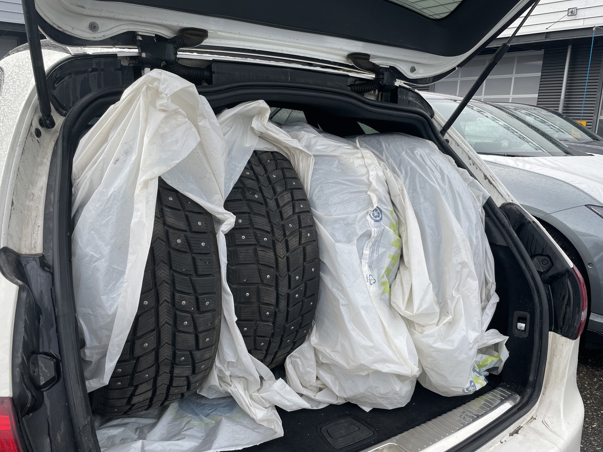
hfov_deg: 65.3
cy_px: 234
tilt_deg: -13.9
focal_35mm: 27
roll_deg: -1.4
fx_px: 470
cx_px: 297
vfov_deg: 51.3
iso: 32
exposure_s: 1/875
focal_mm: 4.2
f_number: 1.6
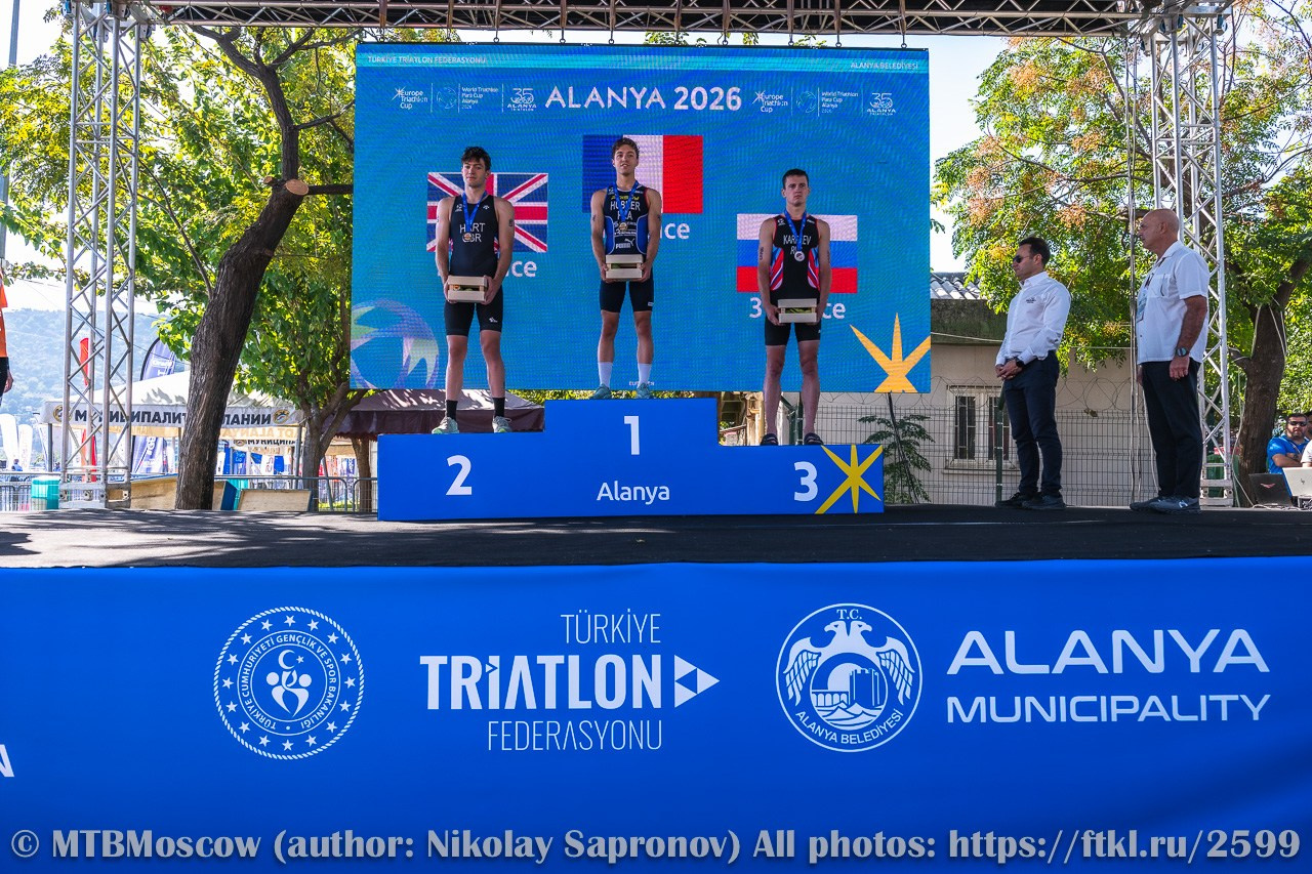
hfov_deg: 70.4
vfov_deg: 50.4
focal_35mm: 26
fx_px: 929
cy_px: 437
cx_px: 656
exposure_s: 1/320
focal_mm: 25.5
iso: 250
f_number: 6.3
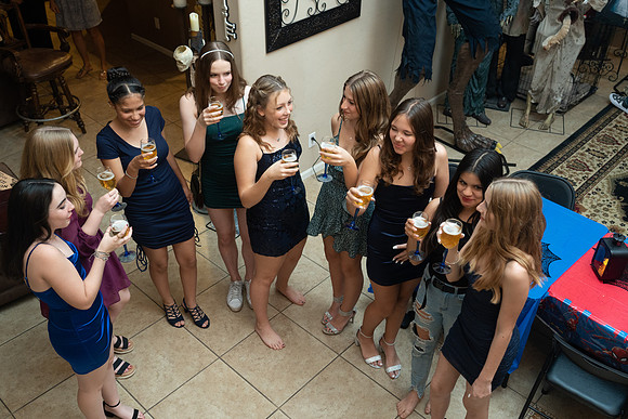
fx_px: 593
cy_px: 210
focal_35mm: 34
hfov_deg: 55.8
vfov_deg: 38.9
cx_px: 314
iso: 1600
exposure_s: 1/50
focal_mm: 34
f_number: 4
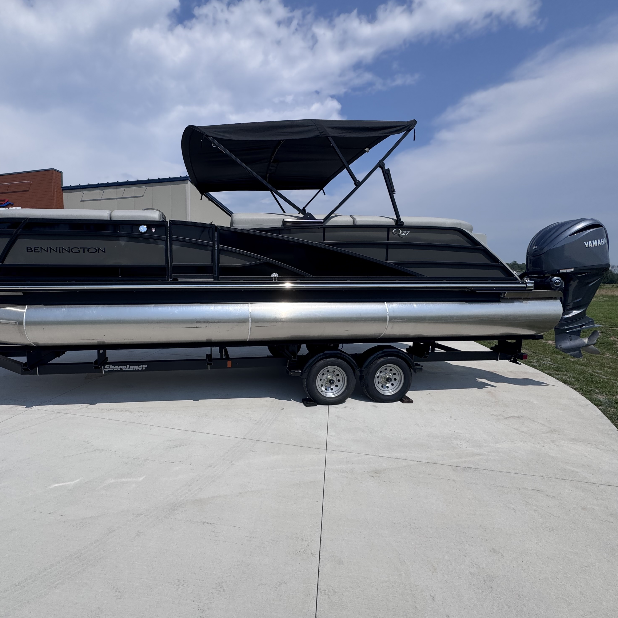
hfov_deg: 82.6
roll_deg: +0.2
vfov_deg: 84.0
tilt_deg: -4.1
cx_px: 239
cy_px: 307
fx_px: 343
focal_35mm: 17
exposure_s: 1/3717
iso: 50
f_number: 2.2
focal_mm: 2.22
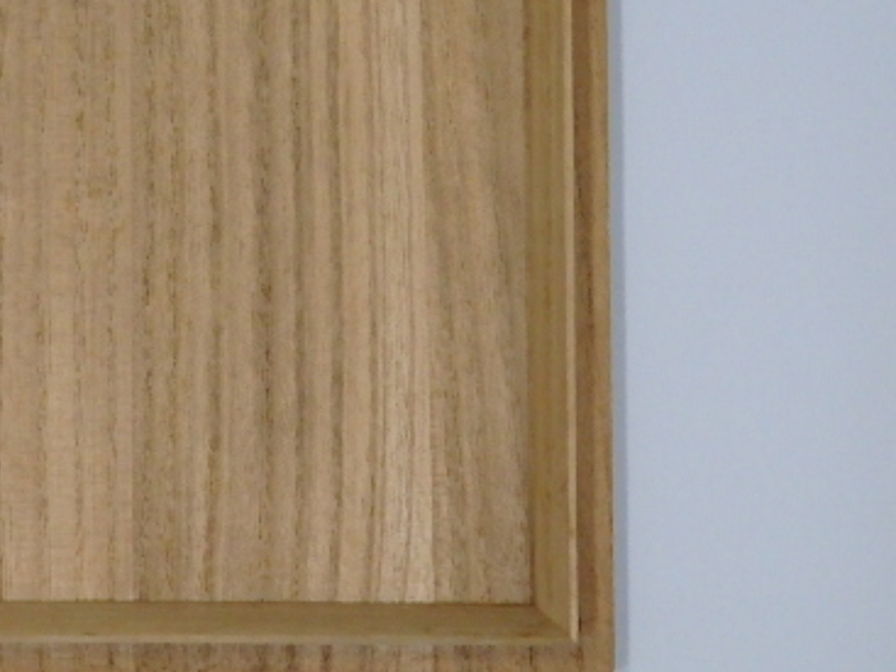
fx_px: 2976
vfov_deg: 12.8
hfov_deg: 16.9
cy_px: 183
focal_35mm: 115
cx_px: 132
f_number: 4.4
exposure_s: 1/20
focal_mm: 11.9
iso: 800
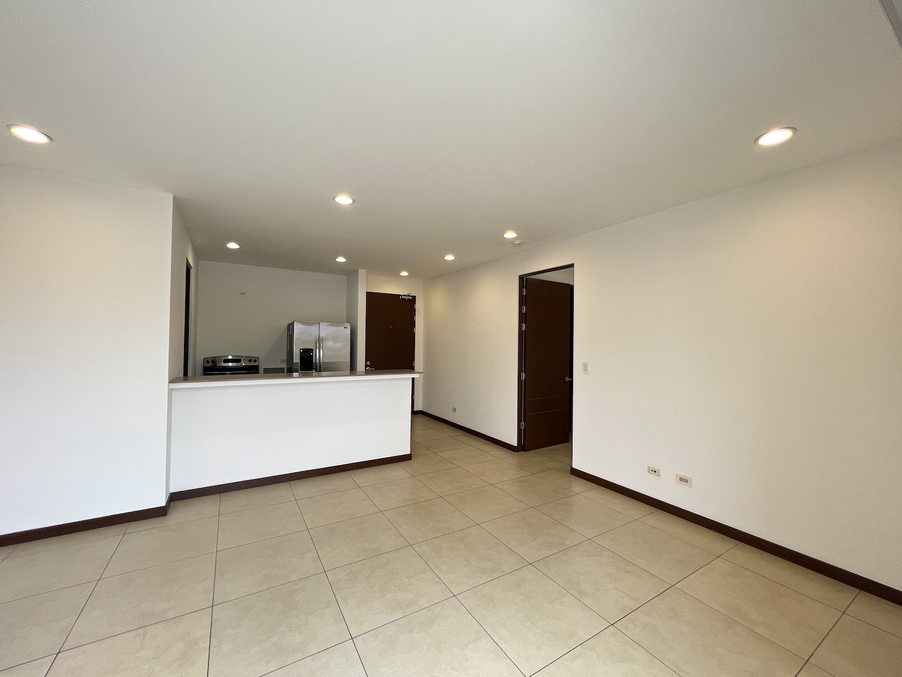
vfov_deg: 89.9
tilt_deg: +0.8
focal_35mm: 13
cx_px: 451
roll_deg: -0.4
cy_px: 338
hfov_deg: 106.2
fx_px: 339
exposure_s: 1/99
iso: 100
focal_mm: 1.57
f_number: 1.8
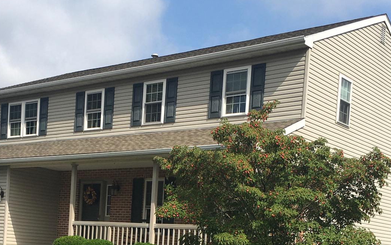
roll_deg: -3.7
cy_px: 261
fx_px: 639
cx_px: 138
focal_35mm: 60
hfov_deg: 33.8
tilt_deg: -1.0
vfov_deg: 20.7
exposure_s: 1/1748
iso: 25
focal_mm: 4.15
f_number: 2.2
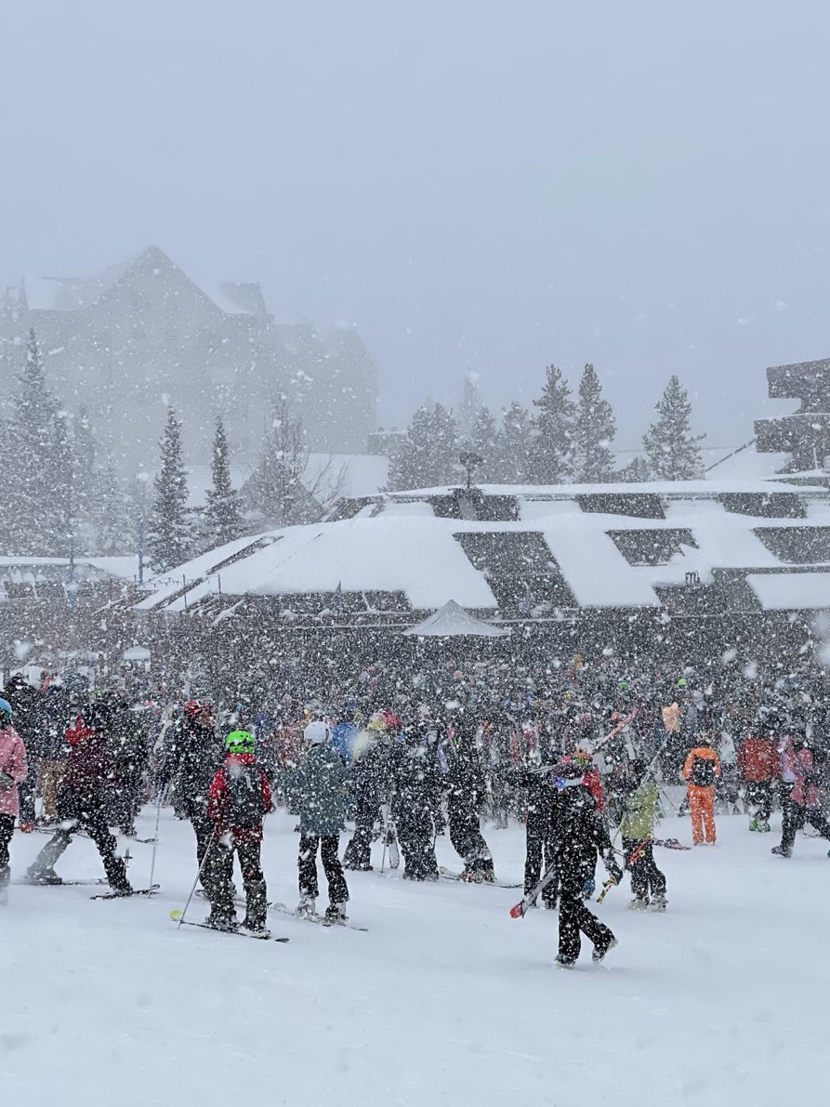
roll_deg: +1.2
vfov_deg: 22.8
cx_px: 678
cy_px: 550
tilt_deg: -0.4
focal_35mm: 86
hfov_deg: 17.0
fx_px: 2750
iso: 20
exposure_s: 1/1064
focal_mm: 7.5
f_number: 2.2
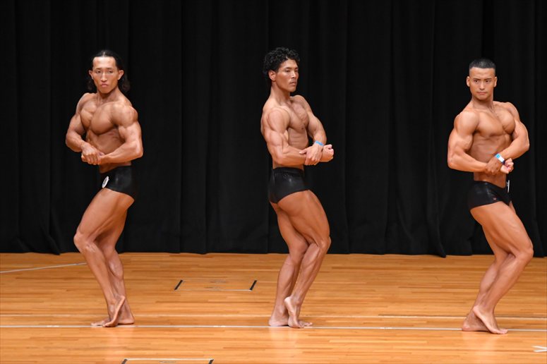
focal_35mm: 255
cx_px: 274
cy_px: 182
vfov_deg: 5.4
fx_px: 3873
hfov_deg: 8.1
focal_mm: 170
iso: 4000
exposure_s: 1/400
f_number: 5.6
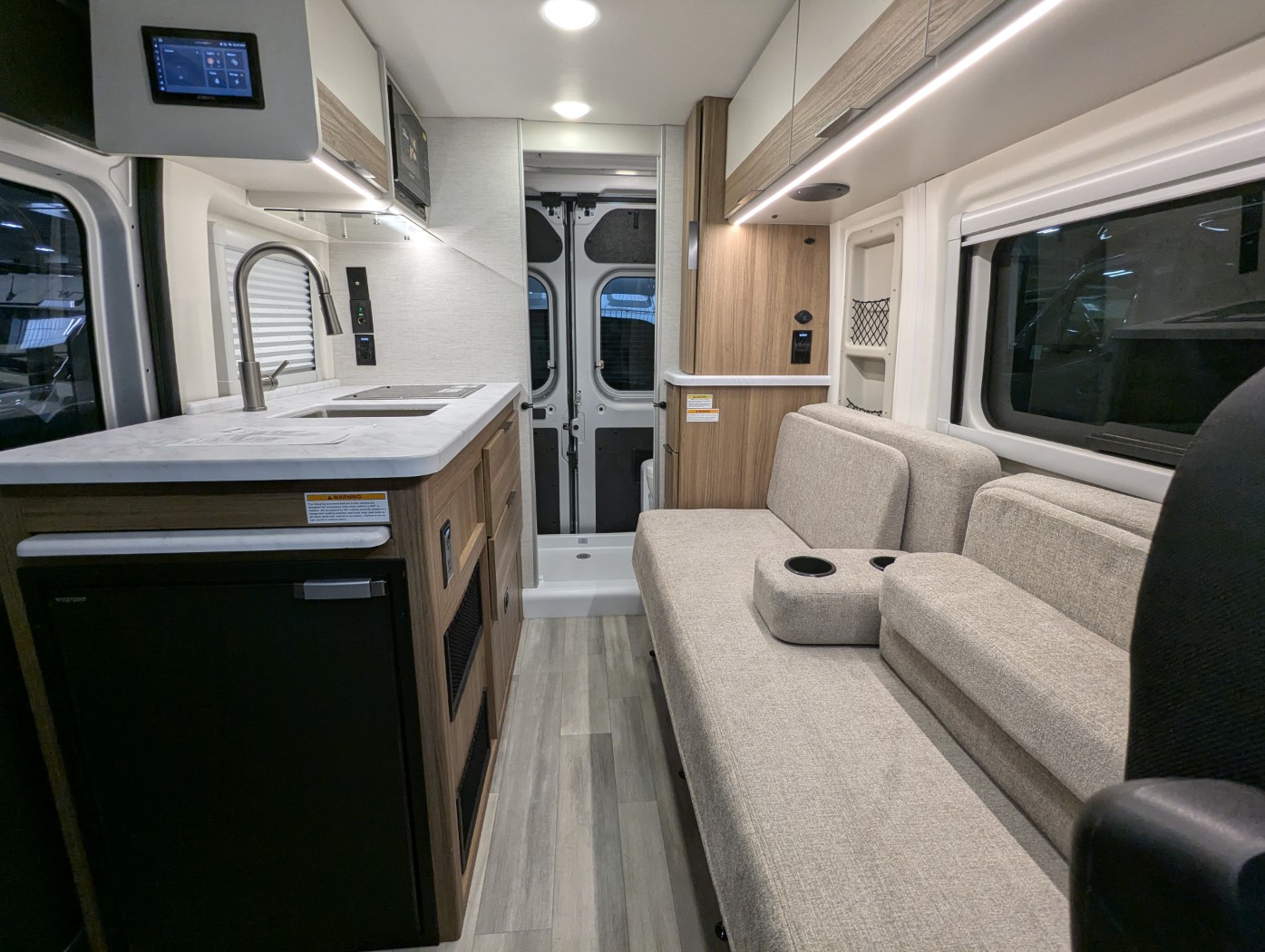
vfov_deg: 78.2
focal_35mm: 16
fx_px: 585
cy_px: 476
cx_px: 632
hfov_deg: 94.4
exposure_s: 1/106
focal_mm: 2.35
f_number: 2.2
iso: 113
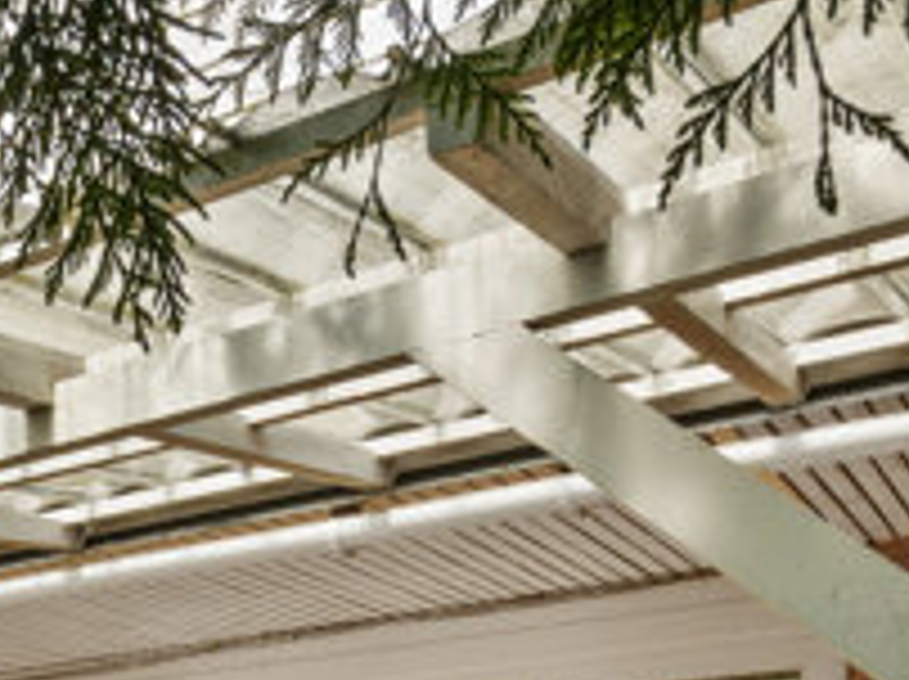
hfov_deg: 24.9
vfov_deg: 20.9
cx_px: -428
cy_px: 970
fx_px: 1600
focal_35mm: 61
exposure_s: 1/320
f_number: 16
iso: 1000
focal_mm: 16
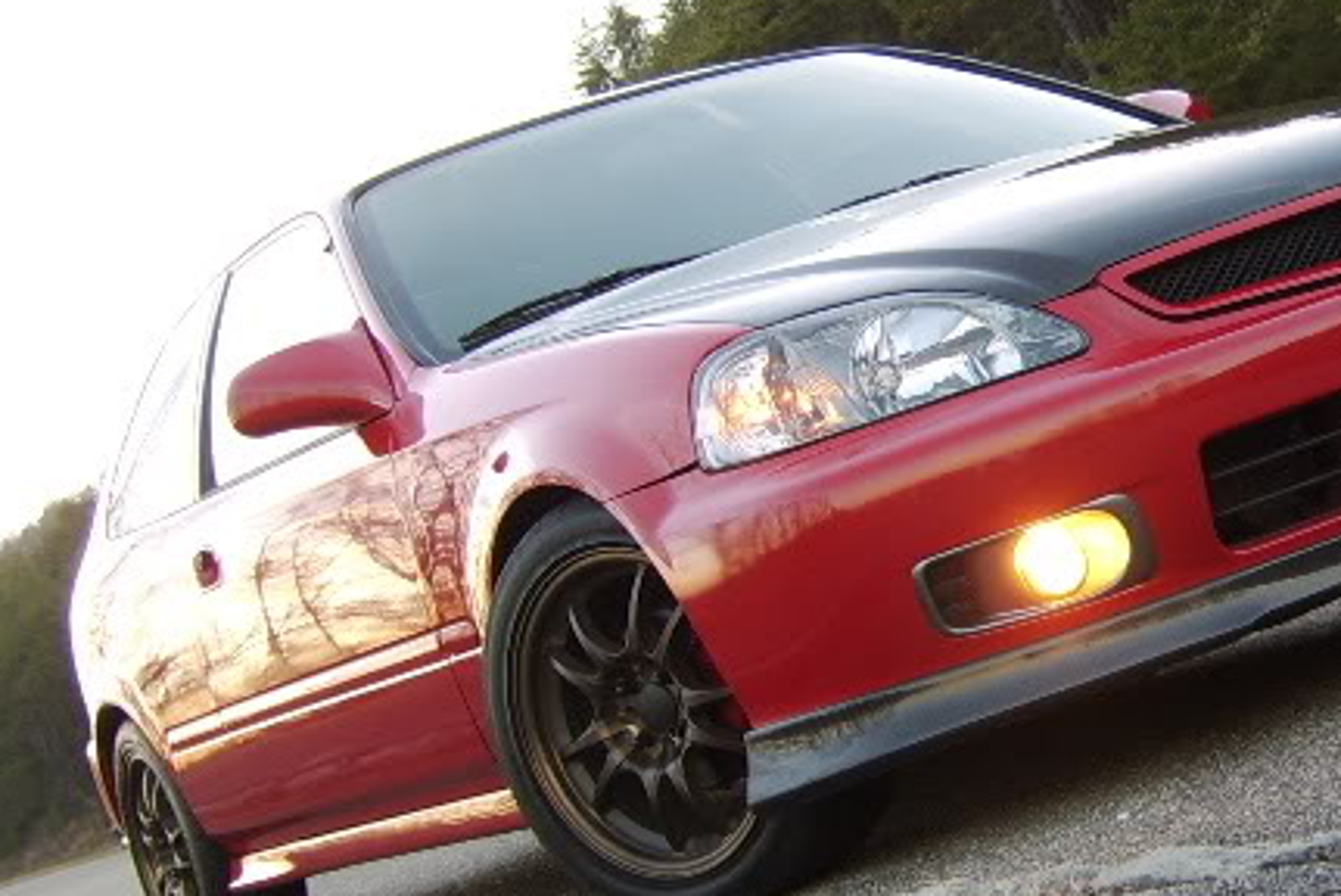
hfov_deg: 28.1
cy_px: 404
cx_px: 965
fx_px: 2646
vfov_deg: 19.2
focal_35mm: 71
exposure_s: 1/24
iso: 71
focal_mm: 11.93
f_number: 3.5
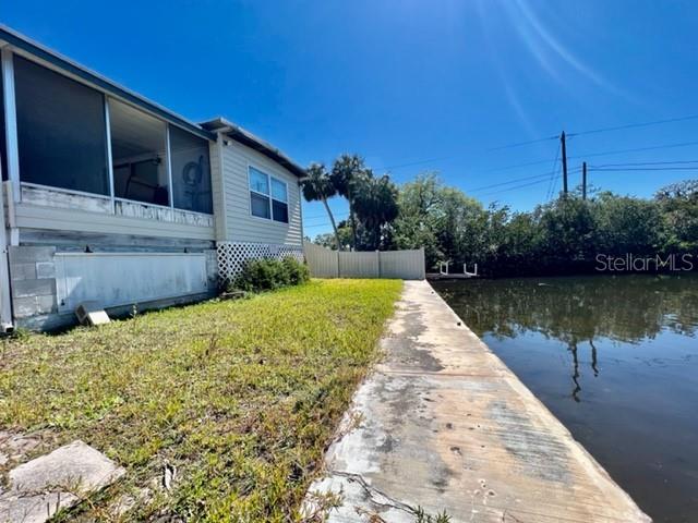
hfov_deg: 106.2
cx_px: 349
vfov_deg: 89.9
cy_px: 262
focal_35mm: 13
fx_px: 262
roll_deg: +3.5
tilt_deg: -1.2
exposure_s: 1/1449
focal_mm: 1.57
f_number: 1.8
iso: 32
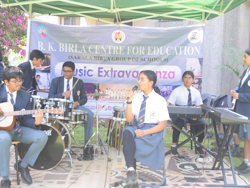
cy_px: 86
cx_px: 136
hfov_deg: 34.9
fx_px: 397
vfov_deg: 26.6
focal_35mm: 55
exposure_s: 1/125
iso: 400
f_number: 5.6
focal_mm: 30
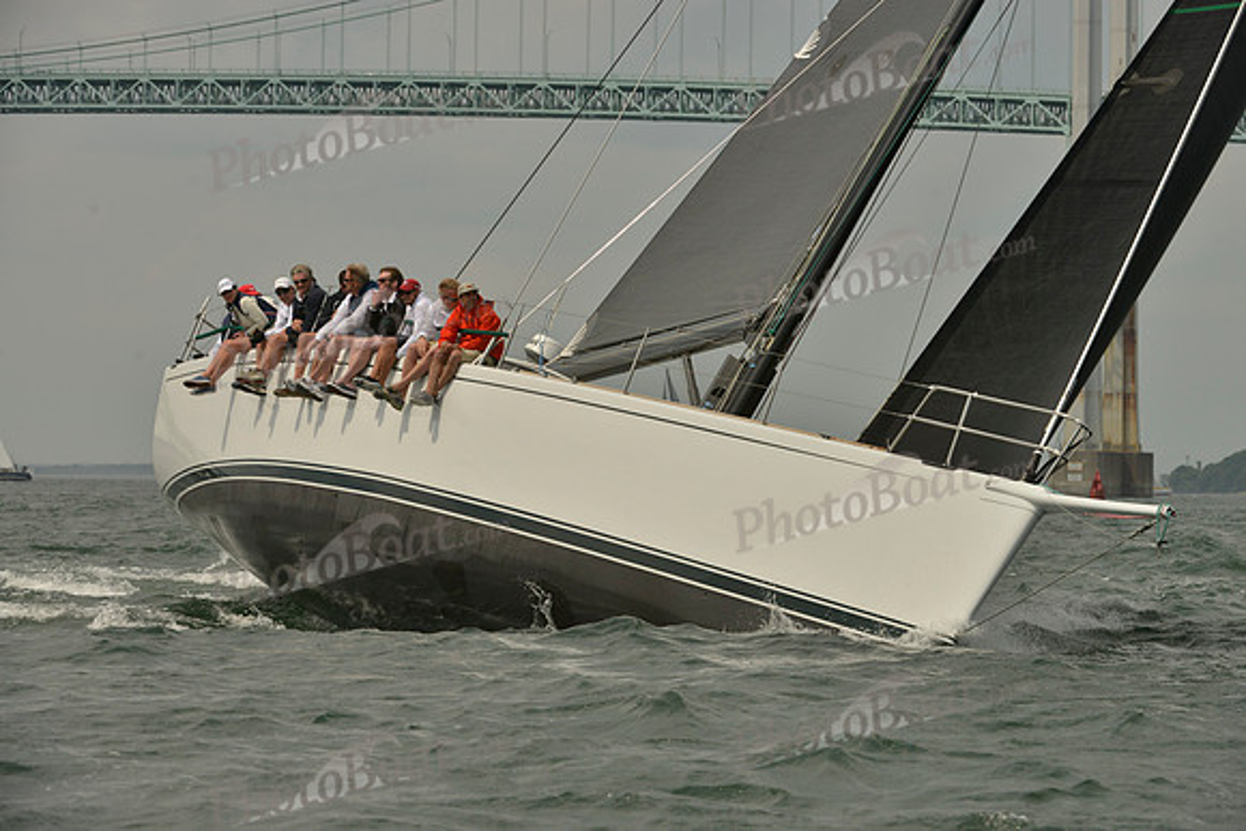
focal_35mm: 200
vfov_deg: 6.9
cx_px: 623
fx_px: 6924
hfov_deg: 10.3
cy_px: 416
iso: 280
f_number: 10
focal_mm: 200
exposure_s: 1/1250
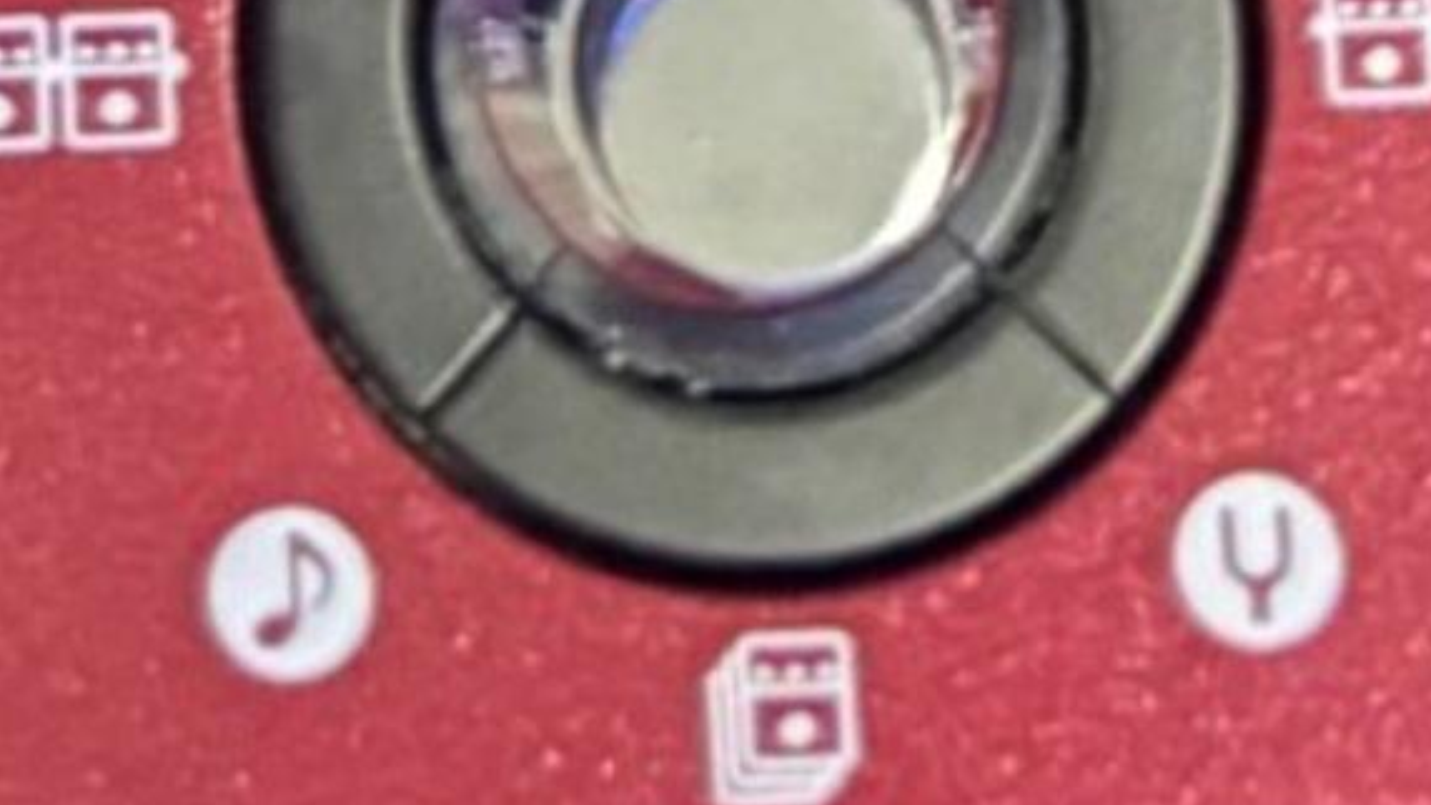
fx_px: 4932
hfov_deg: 16.1
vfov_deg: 7.2
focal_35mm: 130
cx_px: -50
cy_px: -2268
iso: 640
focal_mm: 5.96
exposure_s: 1/40
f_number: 1.6
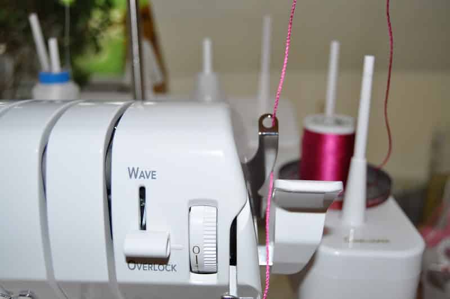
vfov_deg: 34.1
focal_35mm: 39
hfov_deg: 49.6
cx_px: 225
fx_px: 487
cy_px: 150
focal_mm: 26
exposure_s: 1/60
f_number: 4
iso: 200
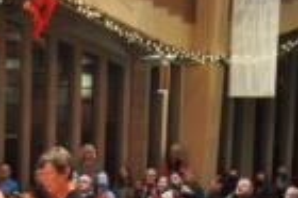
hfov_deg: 17.9
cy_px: 276
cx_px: 34
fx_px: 934
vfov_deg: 11.7
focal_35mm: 113
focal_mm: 22
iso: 1600
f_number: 3.8
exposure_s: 1/20
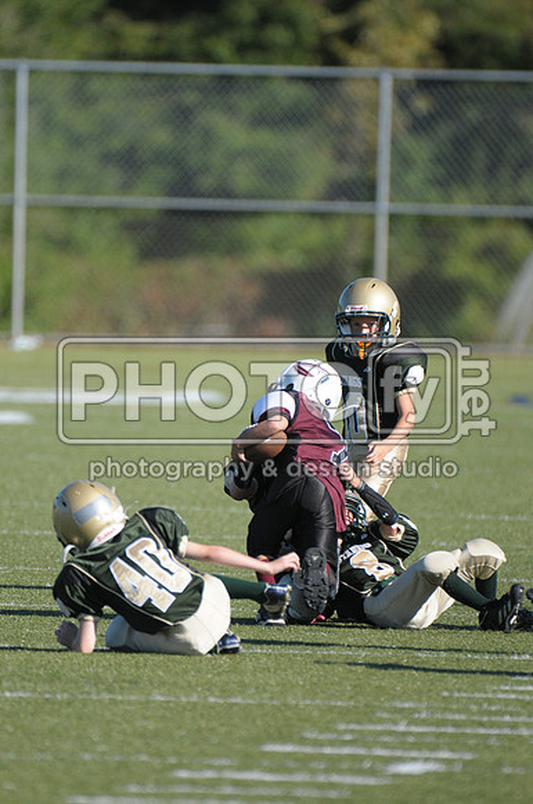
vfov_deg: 3.4
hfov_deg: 2.3
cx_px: 266
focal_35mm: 600
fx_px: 13364
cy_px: 402
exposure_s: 1/3200
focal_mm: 400
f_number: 4
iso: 640
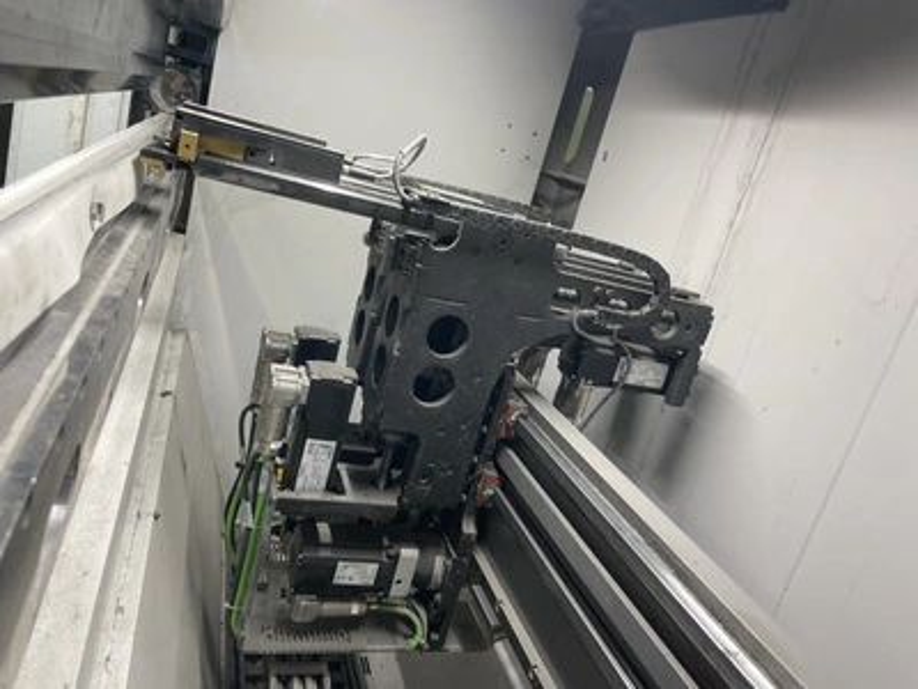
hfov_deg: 67.3
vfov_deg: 53.1
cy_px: 344
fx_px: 690
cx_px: 459
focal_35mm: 26
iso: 64
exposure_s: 1/60
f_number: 1.6
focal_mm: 4.2
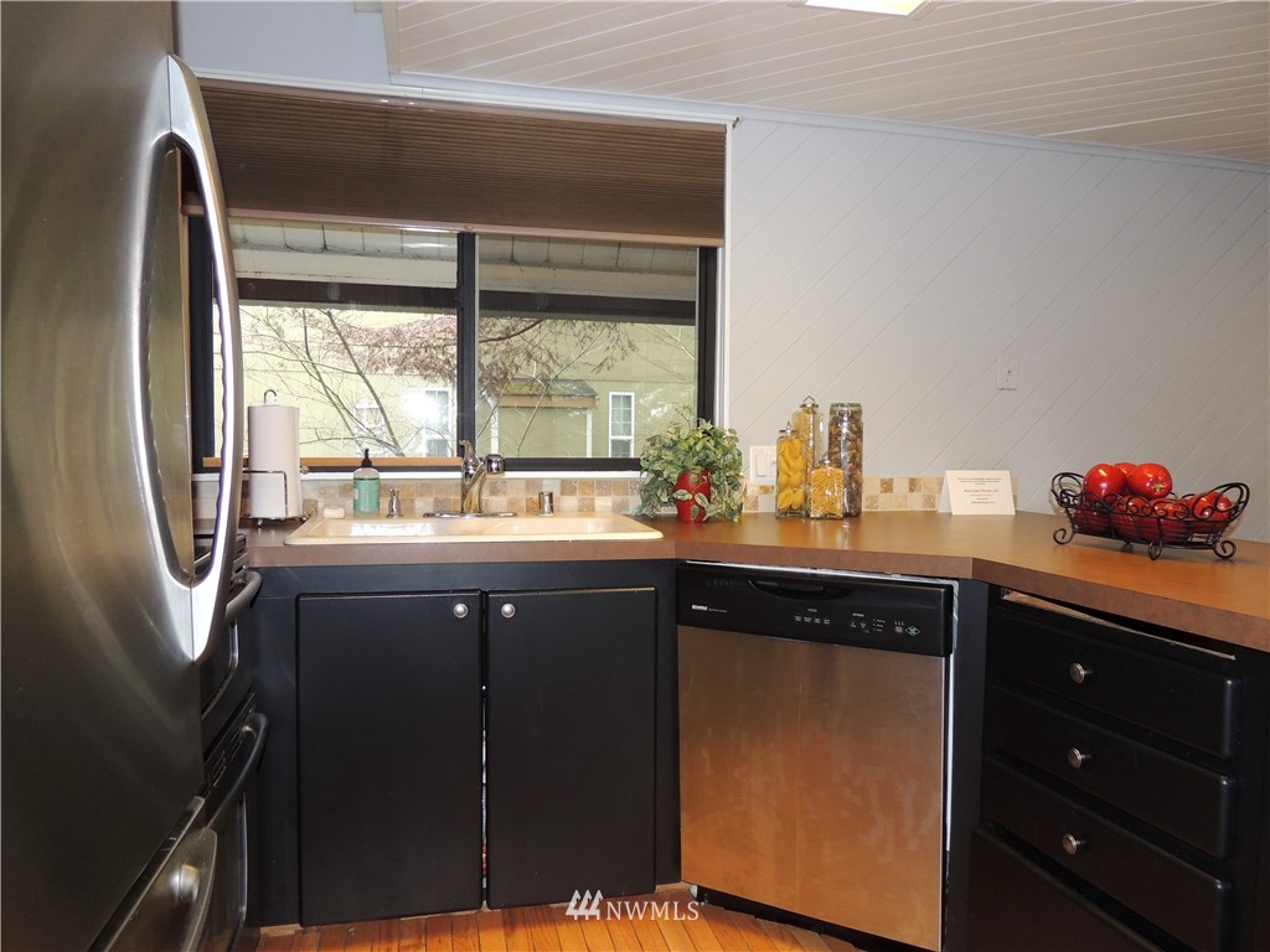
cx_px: 635
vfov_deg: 56.8
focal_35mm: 24
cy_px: 476
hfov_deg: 71.6
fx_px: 881
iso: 200
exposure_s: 1/30
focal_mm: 4.3
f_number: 3
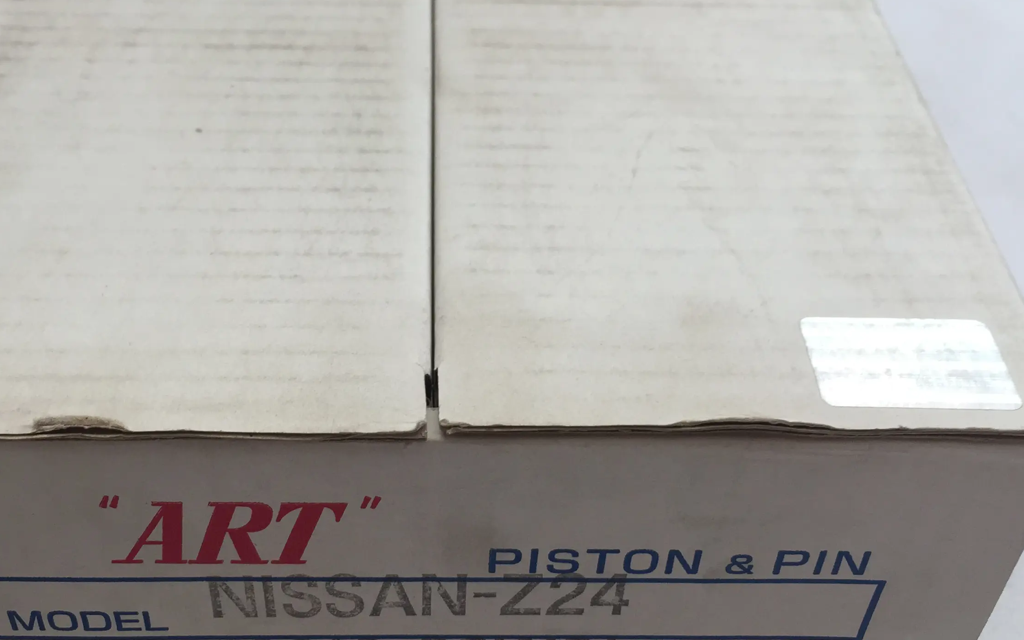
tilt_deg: -44.6
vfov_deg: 28.6
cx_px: 450
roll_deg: -2.1
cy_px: 351
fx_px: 1256
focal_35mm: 45
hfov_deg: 44.3
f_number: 2.2
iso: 40
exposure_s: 1/100
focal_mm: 4.15
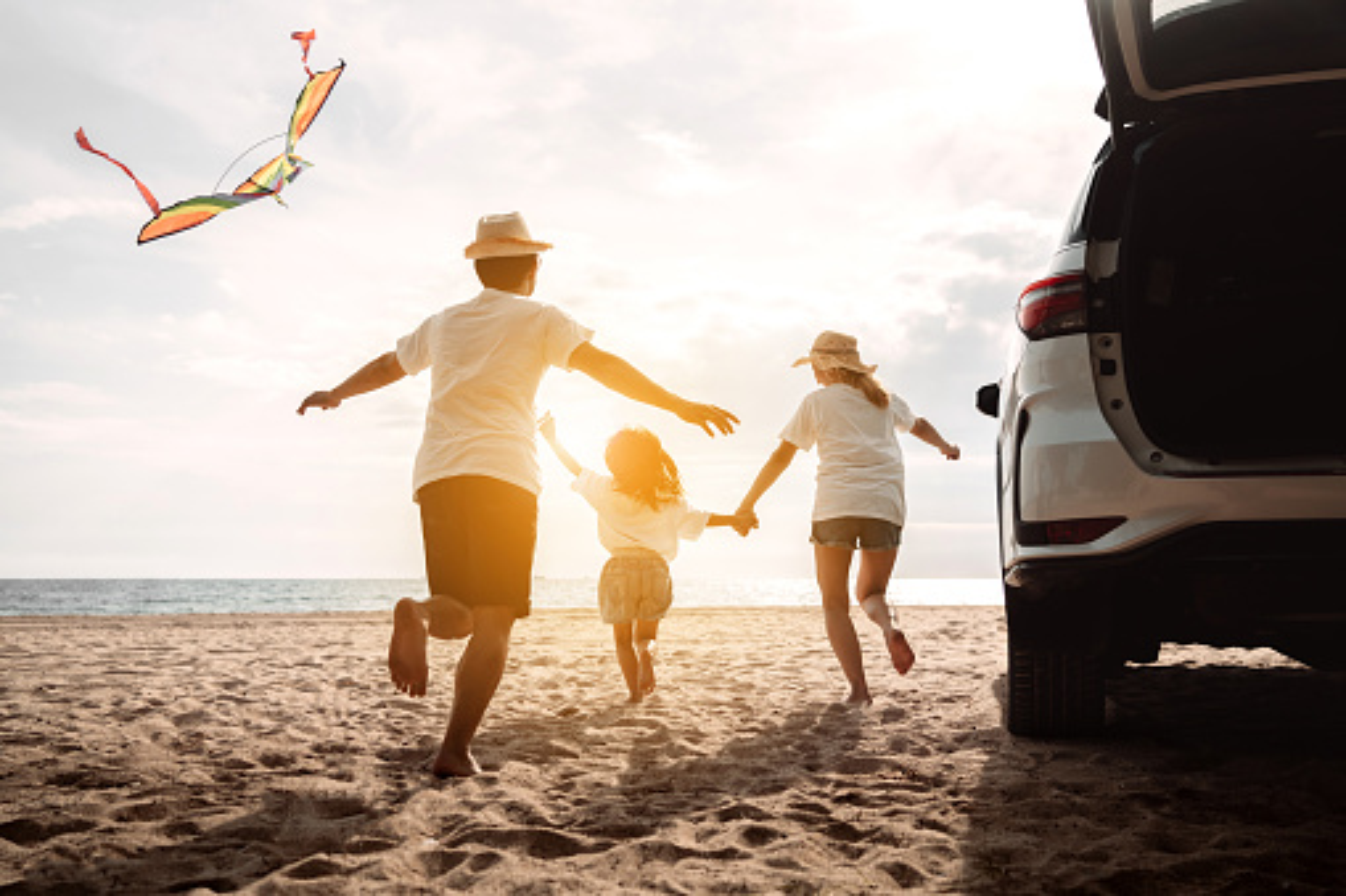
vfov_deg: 37.8
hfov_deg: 54.4
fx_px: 1308
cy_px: 448
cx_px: 673
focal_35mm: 35
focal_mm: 35
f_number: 3.5
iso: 125
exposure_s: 1/4000
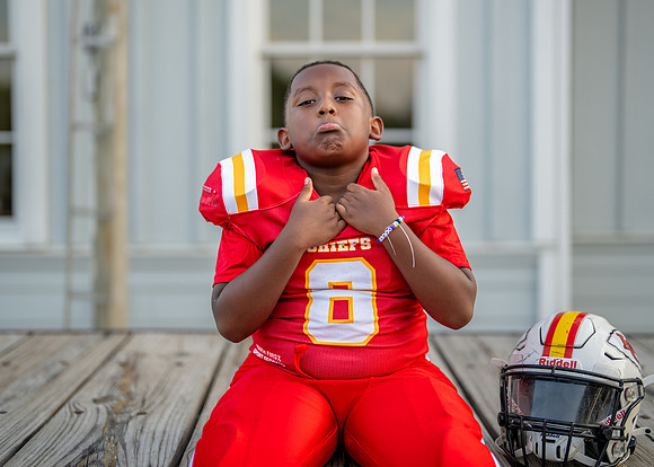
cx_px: 332
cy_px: 200
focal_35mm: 61
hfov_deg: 32.4
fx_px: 1125
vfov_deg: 23.4
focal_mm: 50
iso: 200
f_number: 1.2
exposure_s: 1/1250
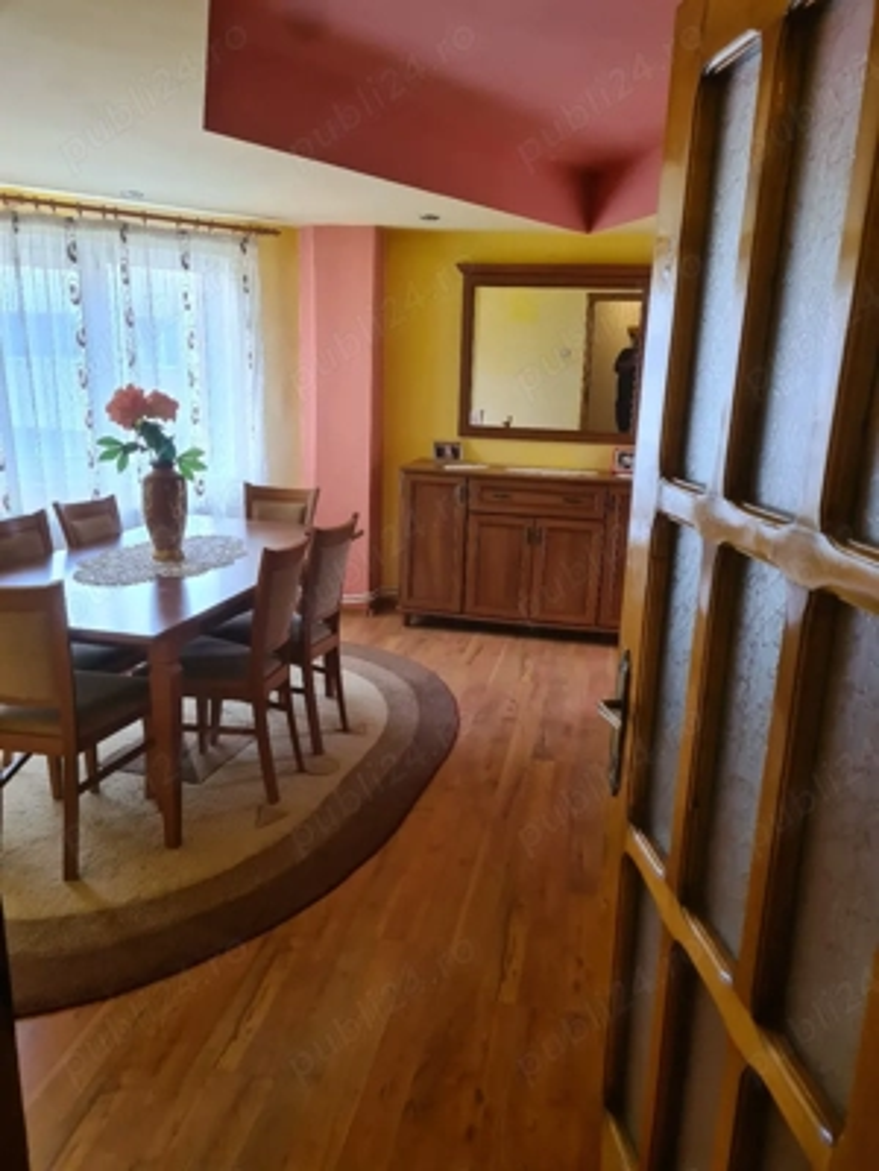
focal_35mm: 26
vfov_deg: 67.3
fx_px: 880
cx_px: 440
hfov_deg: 53.1
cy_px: 586
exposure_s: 1/50
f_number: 1.8
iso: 100
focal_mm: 5.4
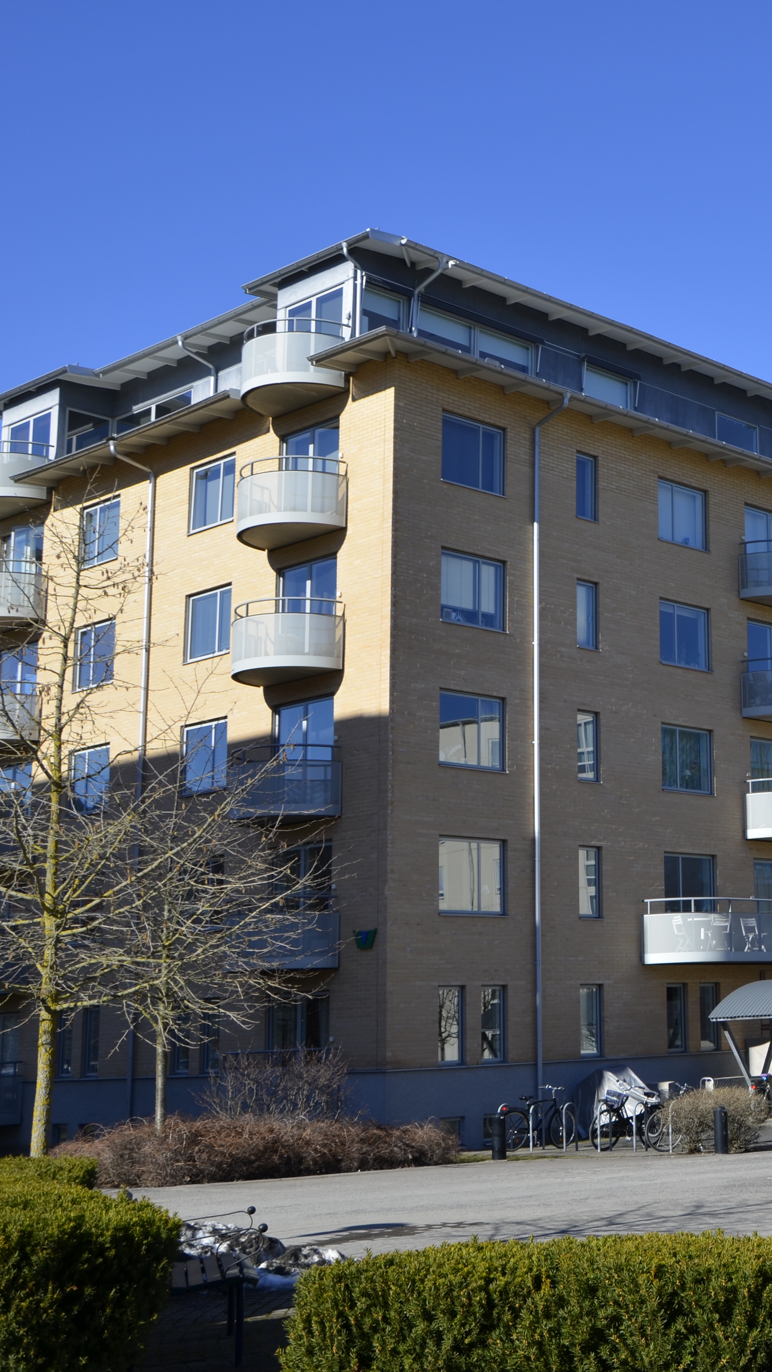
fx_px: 1812
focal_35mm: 50
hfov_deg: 22.0
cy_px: 686
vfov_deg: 41.5
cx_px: 957
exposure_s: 1/250
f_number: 8
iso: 100
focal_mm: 21
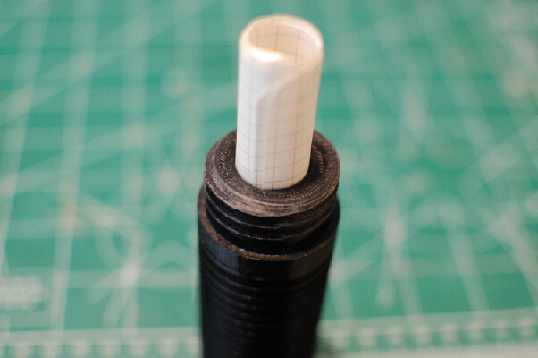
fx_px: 784
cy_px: 179
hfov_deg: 37.9
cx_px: 269
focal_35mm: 52
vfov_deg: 25.7
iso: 1600
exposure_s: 1/30
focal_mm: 35
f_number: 2.5
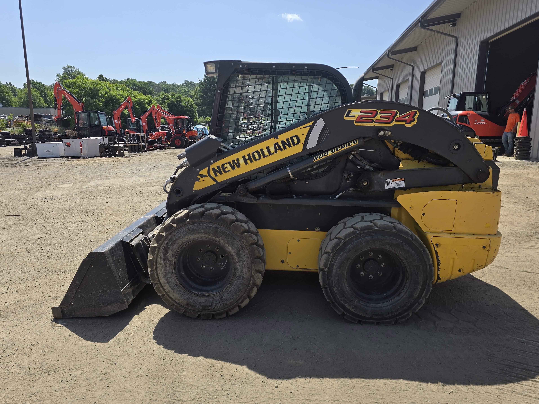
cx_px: 275
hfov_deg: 71.6
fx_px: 374
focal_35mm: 24
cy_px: 202
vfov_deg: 56.8
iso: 12
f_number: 1.7
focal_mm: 6.3
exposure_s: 1/697
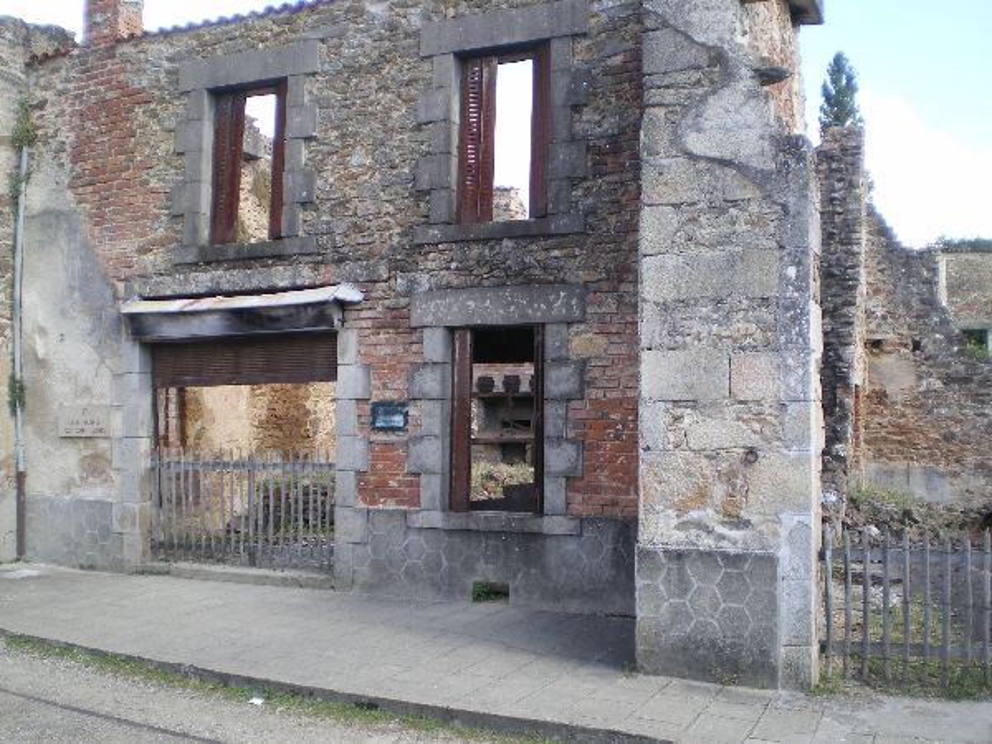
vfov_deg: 37.7
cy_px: 372
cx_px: 496
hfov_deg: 49.0
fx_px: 1089
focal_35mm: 38
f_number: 3.1
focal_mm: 6.3
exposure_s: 1/160
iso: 64
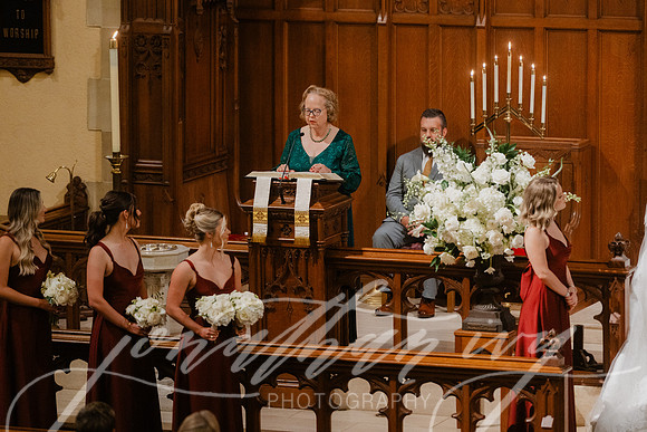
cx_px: 324
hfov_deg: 10.3
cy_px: 216
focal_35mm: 200
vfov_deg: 6.9
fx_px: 3595
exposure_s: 1/160
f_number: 2.8
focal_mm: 200
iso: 4000
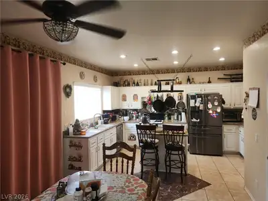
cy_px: 100
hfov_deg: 73.9
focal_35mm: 23
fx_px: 178
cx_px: 134
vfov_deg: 58.9
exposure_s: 1/60
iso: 100
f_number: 1.8
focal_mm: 6.4
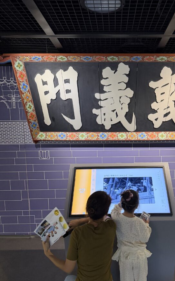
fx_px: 229
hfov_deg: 41.3
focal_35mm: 30
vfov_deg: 62.5
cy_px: 165
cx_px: 119
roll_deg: +0.3
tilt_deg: -8.1
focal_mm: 6.76
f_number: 1.78
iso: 800
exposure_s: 1/60
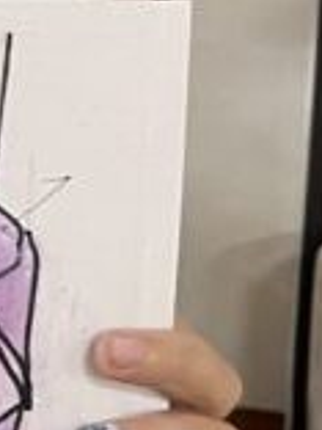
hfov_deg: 8.3
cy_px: 94
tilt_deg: -12.1
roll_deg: +0.5
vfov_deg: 12.3
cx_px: -526
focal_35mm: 160
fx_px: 1984
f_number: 1.6
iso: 80
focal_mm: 5.1
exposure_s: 1/50
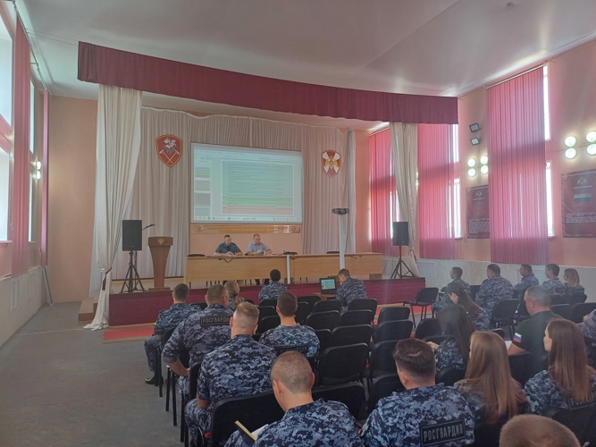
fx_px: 430
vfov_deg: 54.9
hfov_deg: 69.4
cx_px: 298
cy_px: 224
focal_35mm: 25
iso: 100
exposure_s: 1/50
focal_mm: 4.65
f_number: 1.8
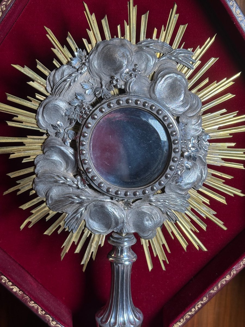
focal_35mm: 48
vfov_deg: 39.7
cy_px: 164
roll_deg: -0.9
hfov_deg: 30.3
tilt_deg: -9.3
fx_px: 453
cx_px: 122
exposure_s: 1/121
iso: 64
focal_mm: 6.76
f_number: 1.78
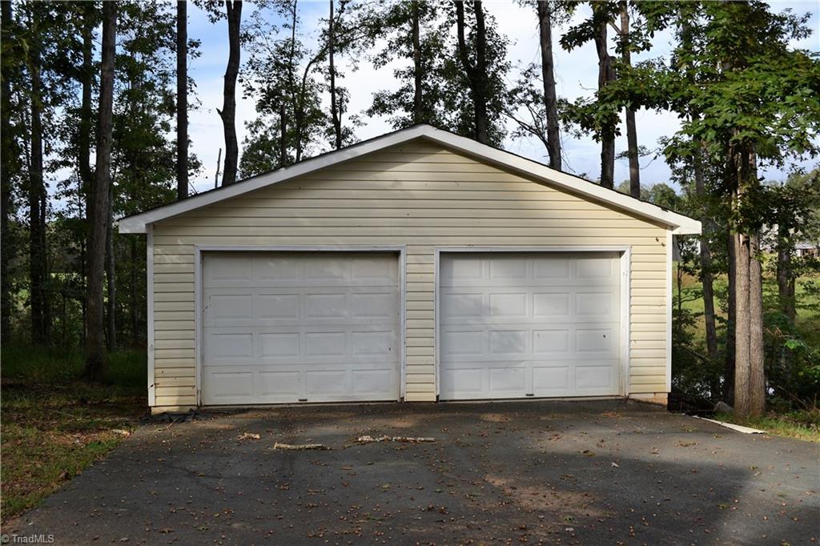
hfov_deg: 53.1
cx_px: 410
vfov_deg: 36.8
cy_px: 273
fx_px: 820
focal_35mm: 36
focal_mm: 24
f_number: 7.1
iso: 100
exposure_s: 1/200
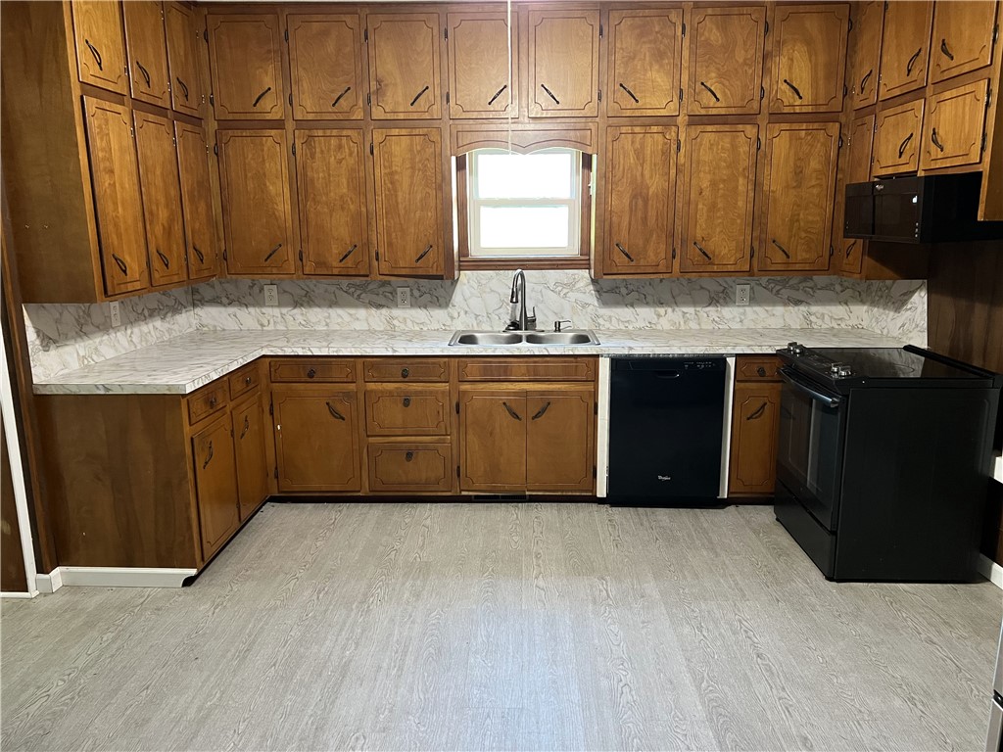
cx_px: 502
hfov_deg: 67.3
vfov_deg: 53.1
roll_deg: +1.0
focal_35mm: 26
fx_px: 753
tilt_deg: -12.2
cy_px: 376
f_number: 1.5
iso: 400
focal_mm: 5.7
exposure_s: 1/60
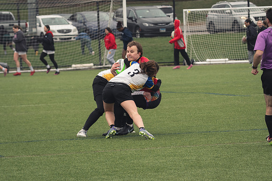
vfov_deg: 5.1
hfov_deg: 7.6
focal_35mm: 270
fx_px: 2039
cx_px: 136
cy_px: 90
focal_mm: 180
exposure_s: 1/800
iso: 900
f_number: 6.3
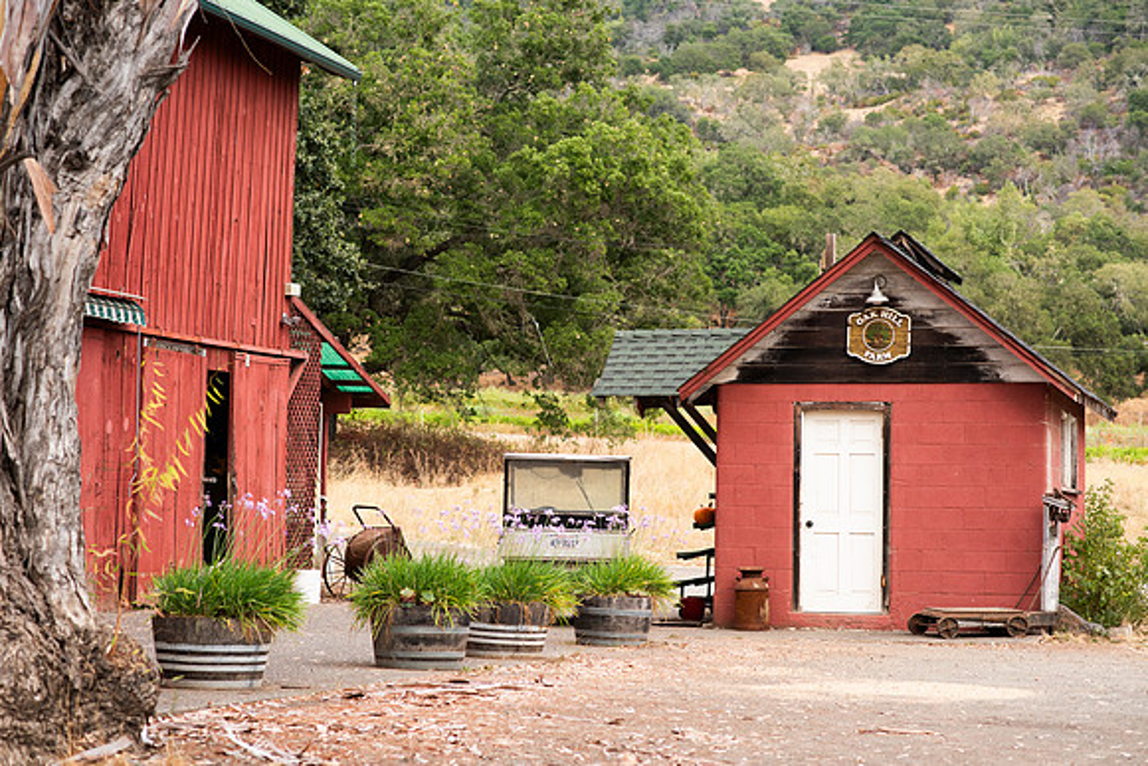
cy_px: 383
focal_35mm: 85
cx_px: 574
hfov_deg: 23.9
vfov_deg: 16.1
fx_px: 2711
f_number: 4
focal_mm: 85
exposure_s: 1/1600
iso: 500
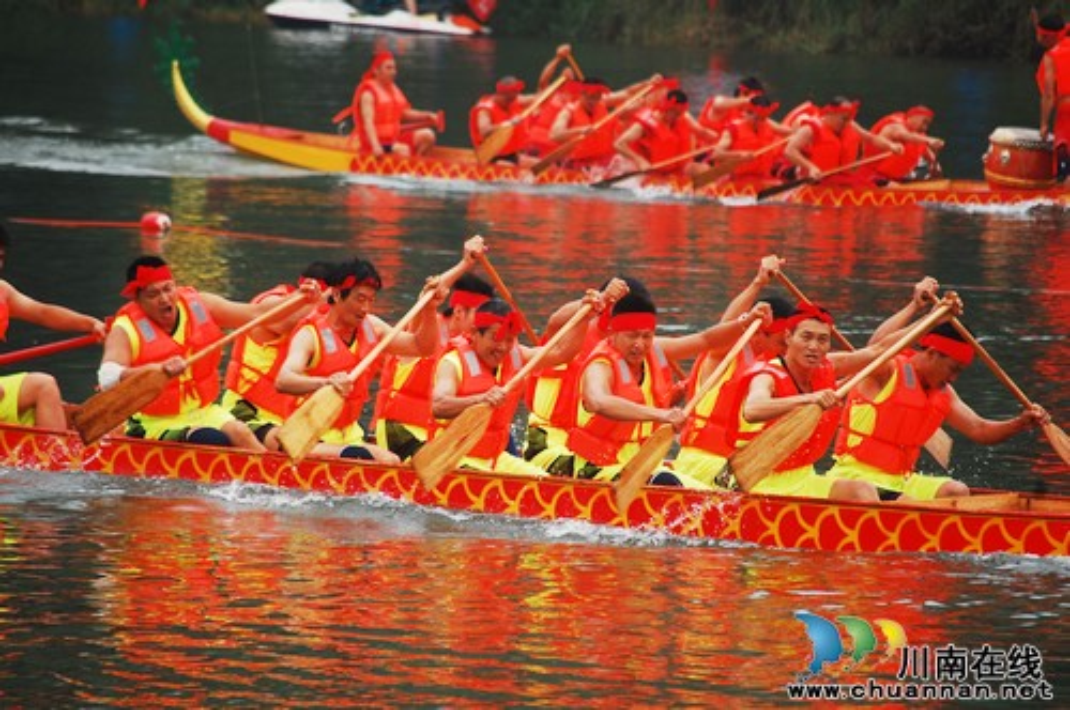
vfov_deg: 4.6
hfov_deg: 6.9
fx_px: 8905
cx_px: 535
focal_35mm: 300
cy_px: 355
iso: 200
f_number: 5.6
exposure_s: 1/250
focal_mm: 200
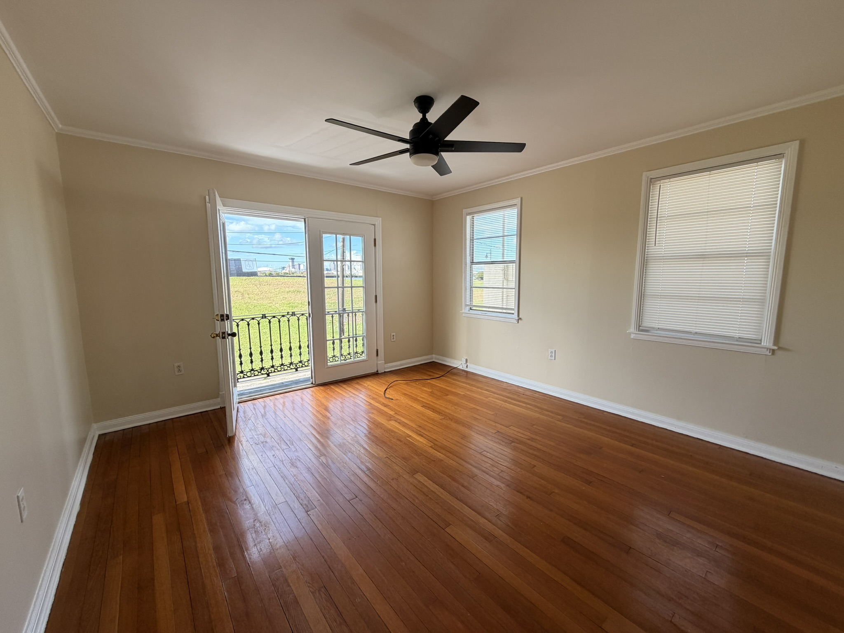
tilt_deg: -7.8
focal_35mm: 14
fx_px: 341
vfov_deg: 85.7
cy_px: 316
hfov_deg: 102.1
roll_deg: +0.0
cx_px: 422
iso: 50
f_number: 2.2
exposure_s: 1/155
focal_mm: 2.22
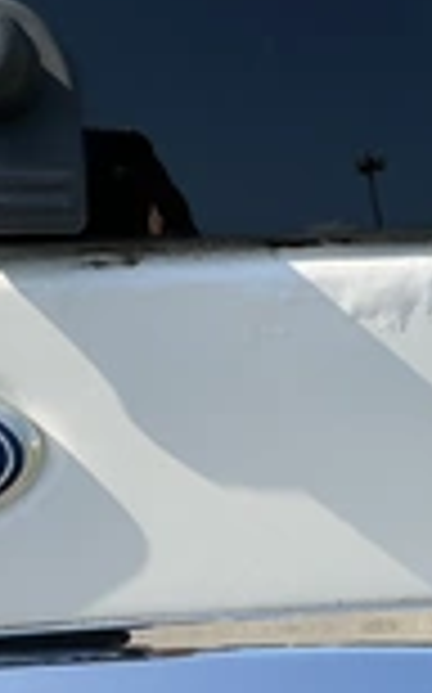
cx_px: 135
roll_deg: -1.8
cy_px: 477
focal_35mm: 77
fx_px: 1453
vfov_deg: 26.6
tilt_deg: -28.1
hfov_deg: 16.9
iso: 25
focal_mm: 3
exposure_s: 1/1377
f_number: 1.8
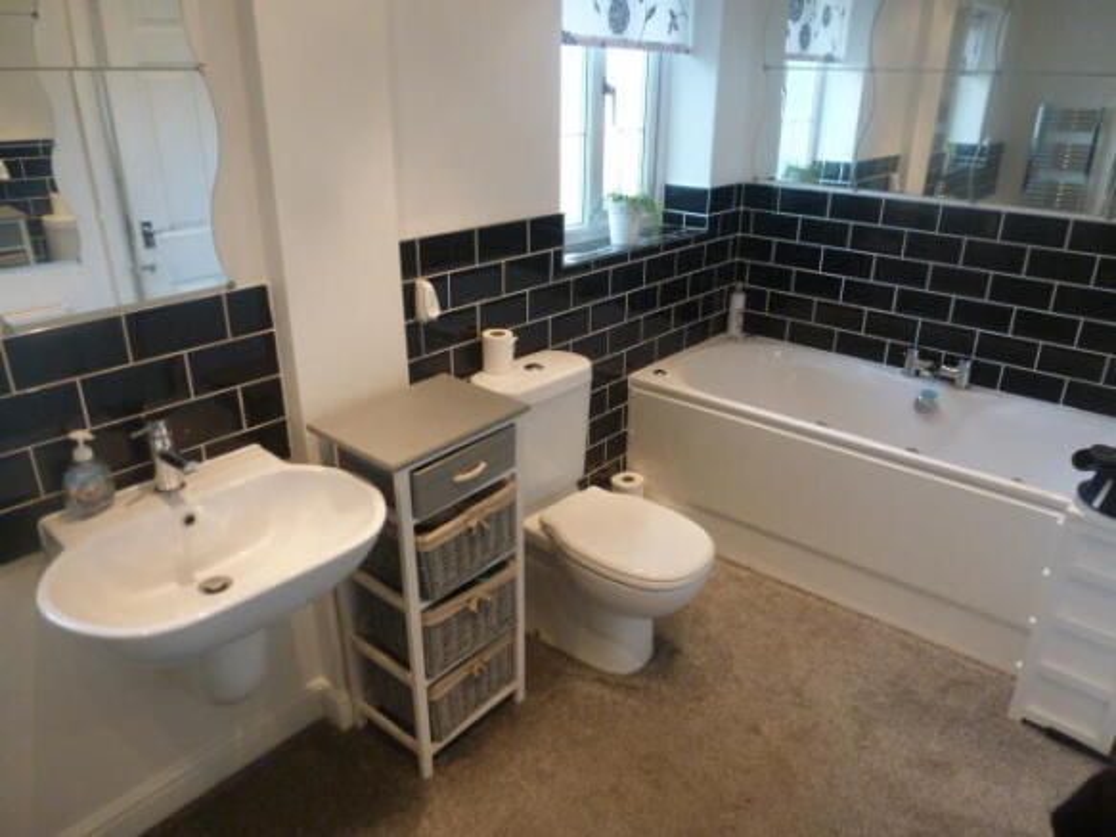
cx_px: 558
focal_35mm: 24
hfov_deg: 71.6
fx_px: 774
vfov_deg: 56.8
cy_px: 418
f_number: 3.3
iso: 320
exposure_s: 1/60
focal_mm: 4.3
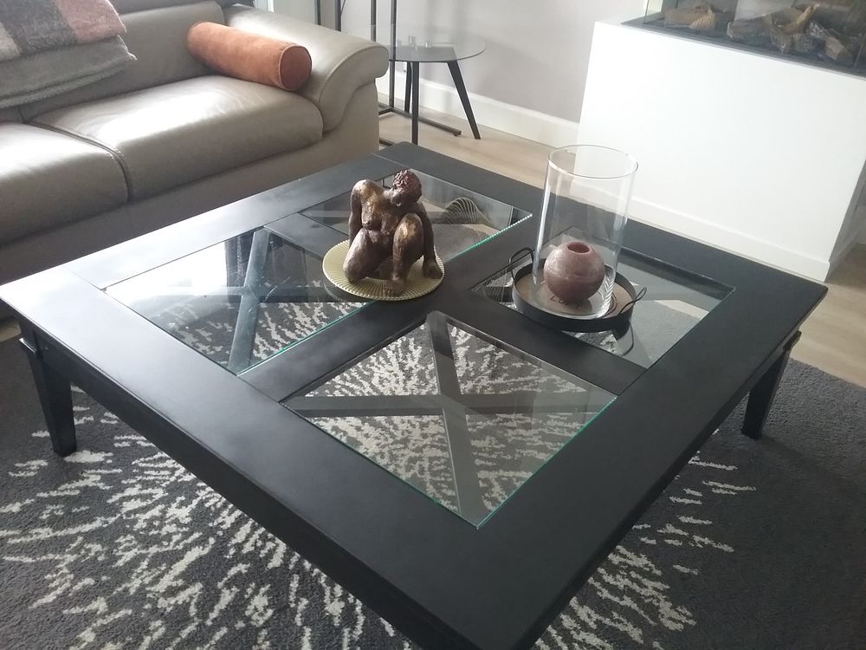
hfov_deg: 58.4
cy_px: 325
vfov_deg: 45.4
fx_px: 776
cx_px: 433
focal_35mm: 31
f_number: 2.2
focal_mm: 3.3
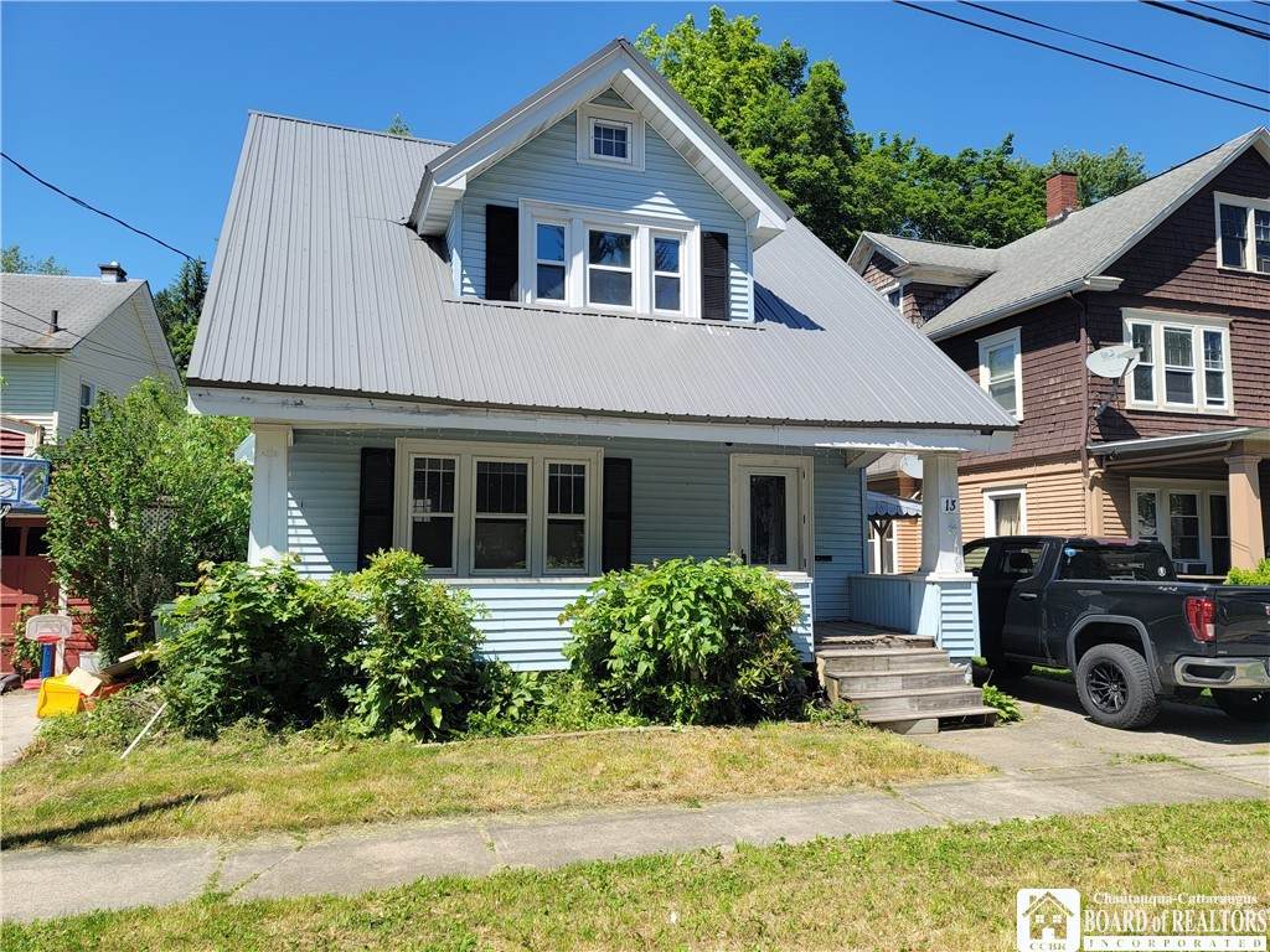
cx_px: 635
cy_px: 476
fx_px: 917
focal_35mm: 25
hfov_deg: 69.4
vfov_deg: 54.9
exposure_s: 1/709
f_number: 1.8
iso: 20
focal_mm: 7
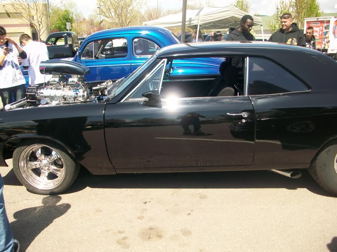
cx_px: 168
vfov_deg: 44.2
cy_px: 126
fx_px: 312
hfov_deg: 56.8
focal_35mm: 32
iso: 64
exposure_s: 1/500
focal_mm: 5.7
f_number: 2.8
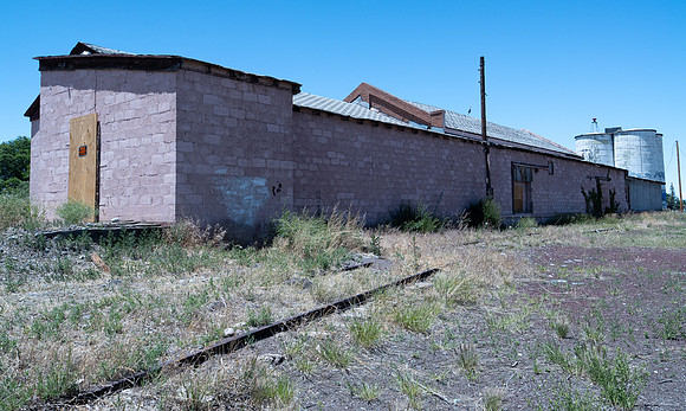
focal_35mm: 33
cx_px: 347
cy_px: 166
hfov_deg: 59.4
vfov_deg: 37.5
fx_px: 602
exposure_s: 1/160
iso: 100
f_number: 6.3
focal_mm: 15
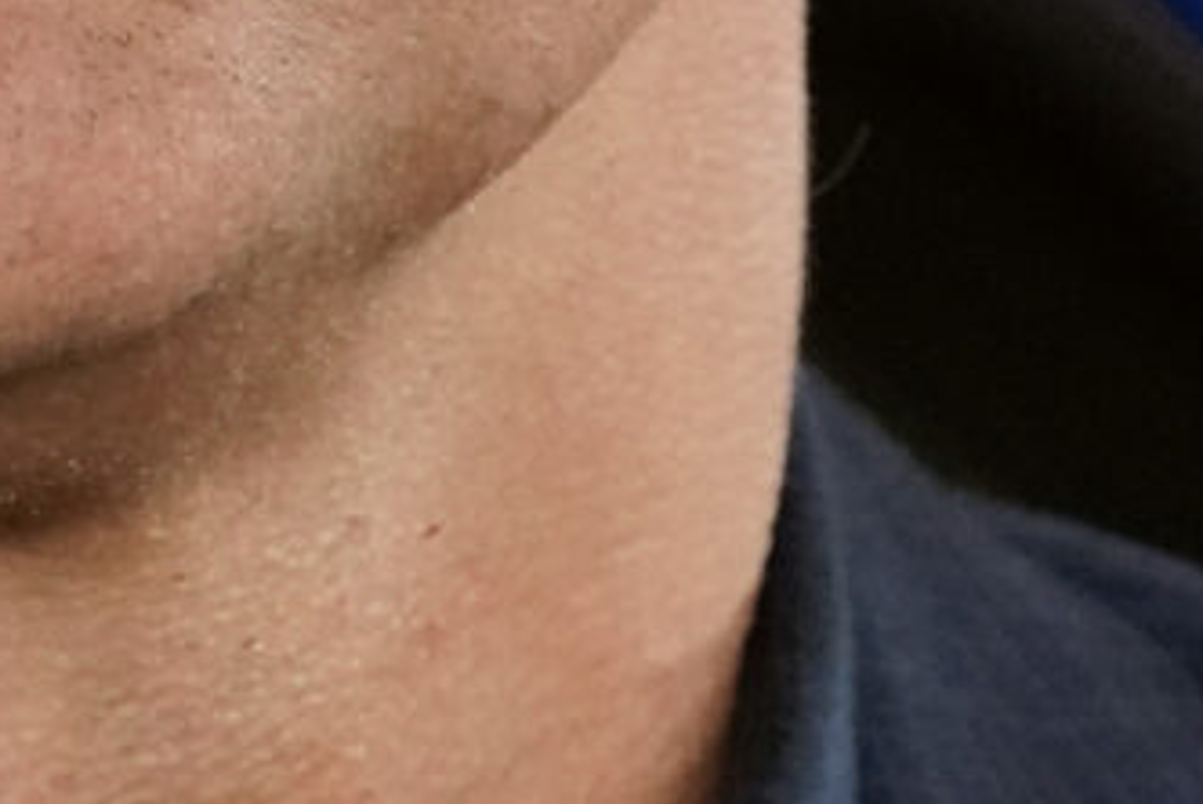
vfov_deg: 0.5
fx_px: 95586
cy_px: -1030
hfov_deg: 0.7
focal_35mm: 2858
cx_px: 156
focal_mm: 371
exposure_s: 1/640
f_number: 6.3
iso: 5000
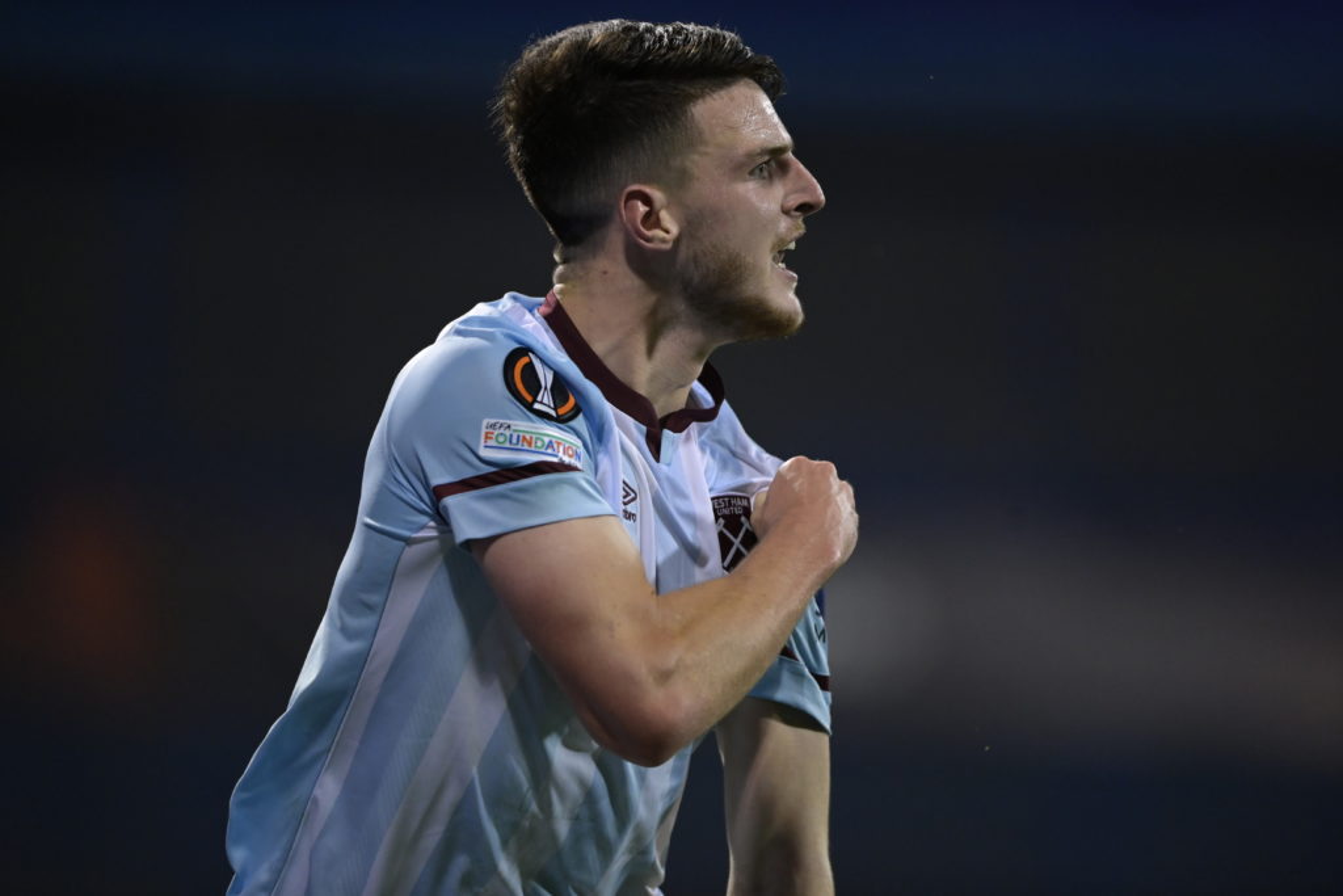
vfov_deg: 3.4
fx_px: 14923
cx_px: 672
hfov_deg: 5.2
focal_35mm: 400
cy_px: 448
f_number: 2.8
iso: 5000
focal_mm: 400
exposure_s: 1/2000
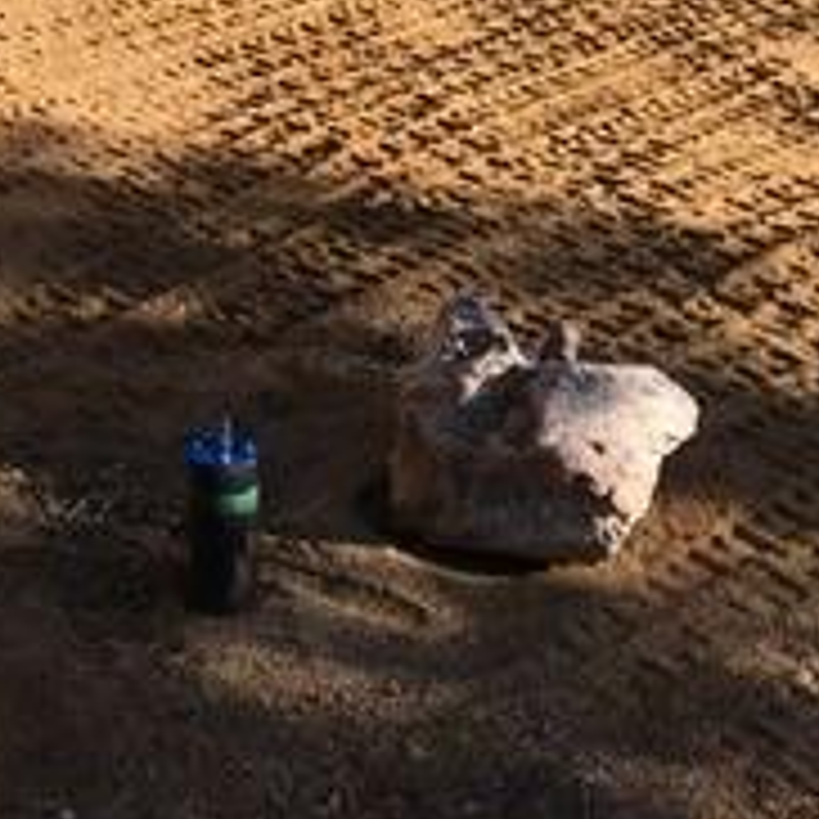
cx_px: 112
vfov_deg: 18.7
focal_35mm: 90
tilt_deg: -19.4
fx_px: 2409
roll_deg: +0.9
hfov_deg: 19.0
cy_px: -40
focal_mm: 4.15
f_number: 2.2
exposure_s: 1/905
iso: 25
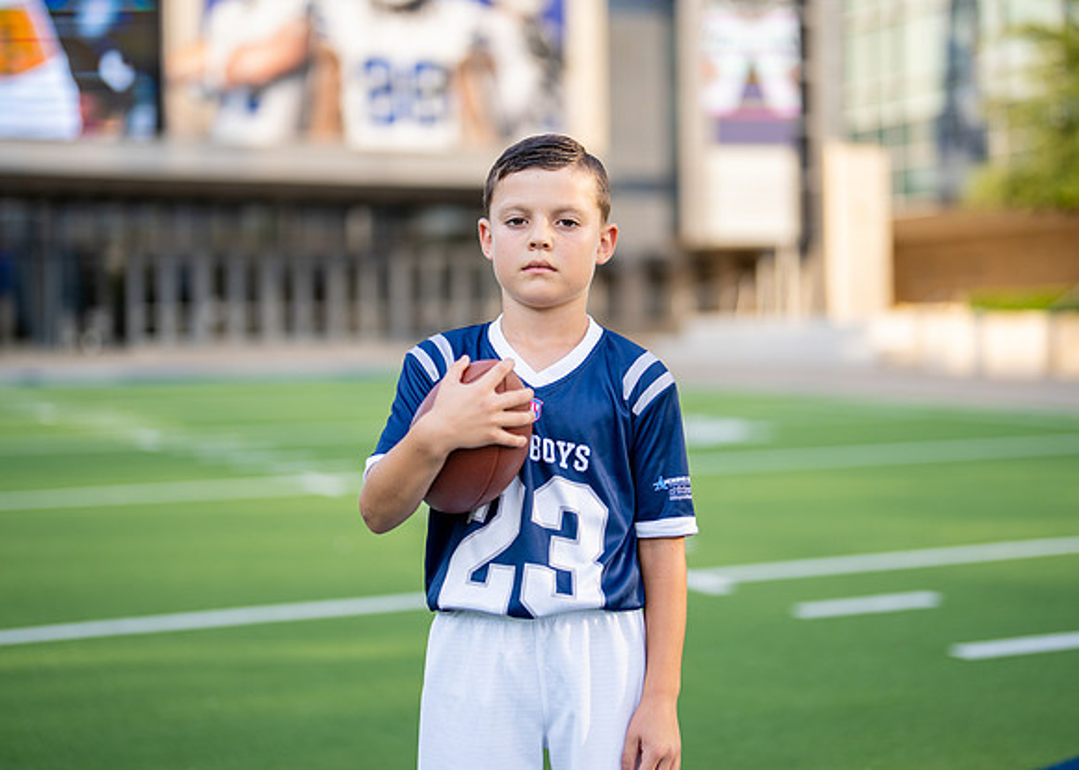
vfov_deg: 23.5
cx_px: 552
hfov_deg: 32.6
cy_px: 337
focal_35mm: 60
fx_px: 1847
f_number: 1.2
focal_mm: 50
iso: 100
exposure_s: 1/2000
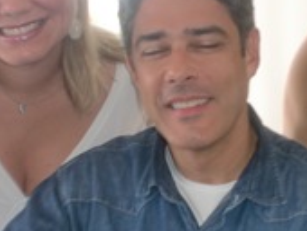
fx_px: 817
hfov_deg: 21.0
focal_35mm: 92
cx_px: 258
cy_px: 137
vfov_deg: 16.1
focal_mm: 6.3
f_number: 3.1
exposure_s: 1/60
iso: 64
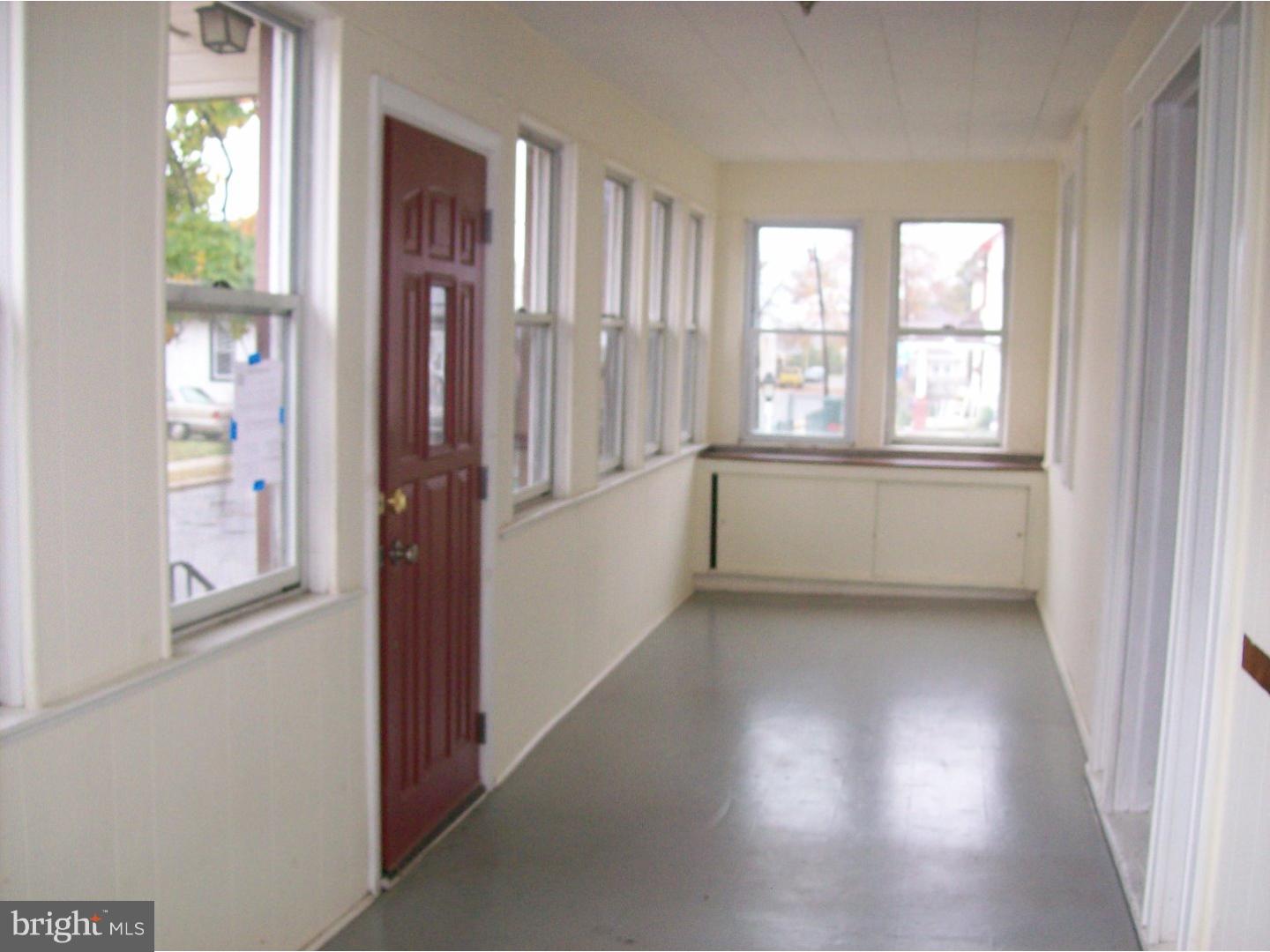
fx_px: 1321
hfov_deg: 51.4
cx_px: 635
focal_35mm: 36
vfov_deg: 39.7
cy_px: 476
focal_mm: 6
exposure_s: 1/92.9
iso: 140
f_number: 2.7
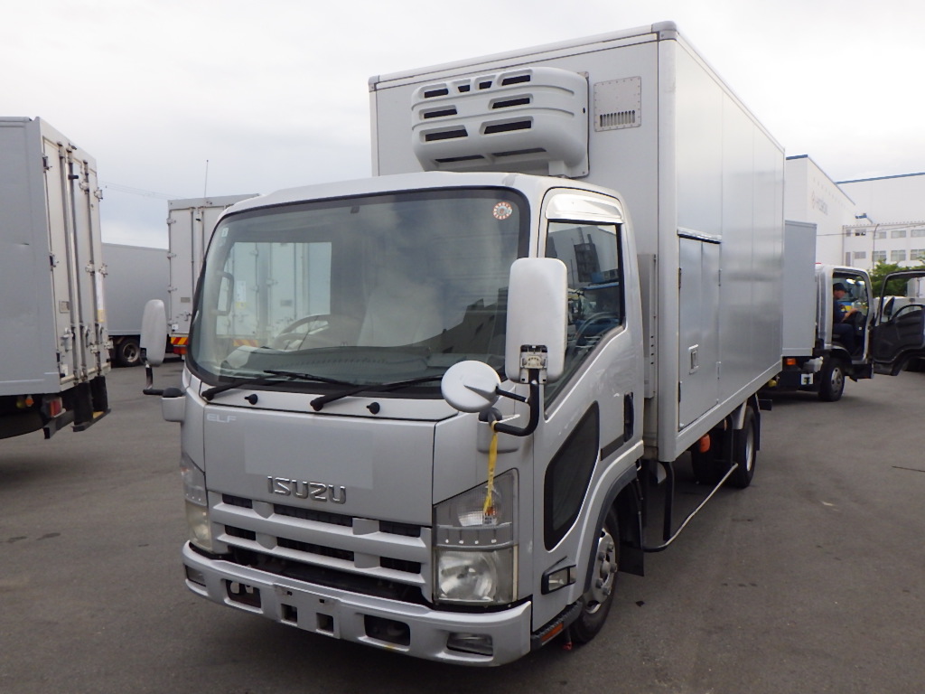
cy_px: 347
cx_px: 462
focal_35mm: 28
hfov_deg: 63.4
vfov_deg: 49.7
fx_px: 748
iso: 250
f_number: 4.2
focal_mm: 5
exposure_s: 1/500
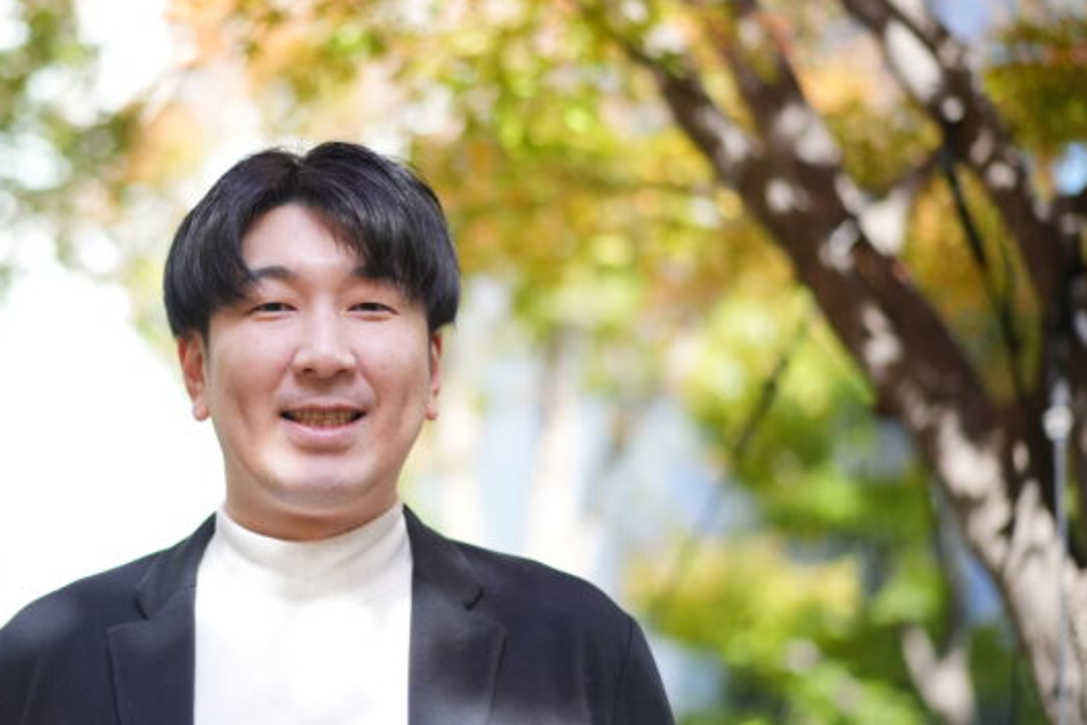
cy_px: 420
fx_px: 2415
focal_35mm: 80
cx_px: 301
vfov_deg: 17.1
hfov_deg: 25.1
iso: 800
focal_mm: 55
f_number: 1.8
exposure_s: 1/125
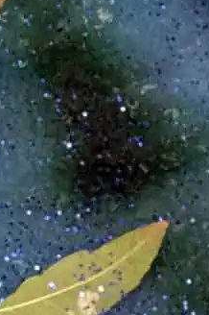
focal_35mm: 390
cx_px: 634
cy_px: 239
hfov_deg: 3.4
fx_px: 3403
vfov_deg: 5.3
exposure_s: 1/50
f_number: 1.78
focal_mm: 6.76
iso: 64
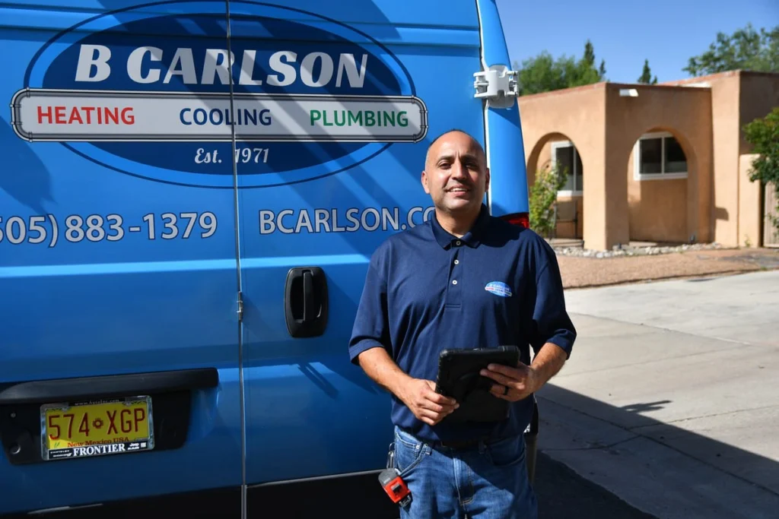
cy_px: 260
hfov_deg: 45.0
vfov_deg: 30.9
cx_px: 390
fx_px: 941
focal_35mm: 44
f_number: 3.2
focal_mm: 29
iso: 100
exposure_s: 1/3200
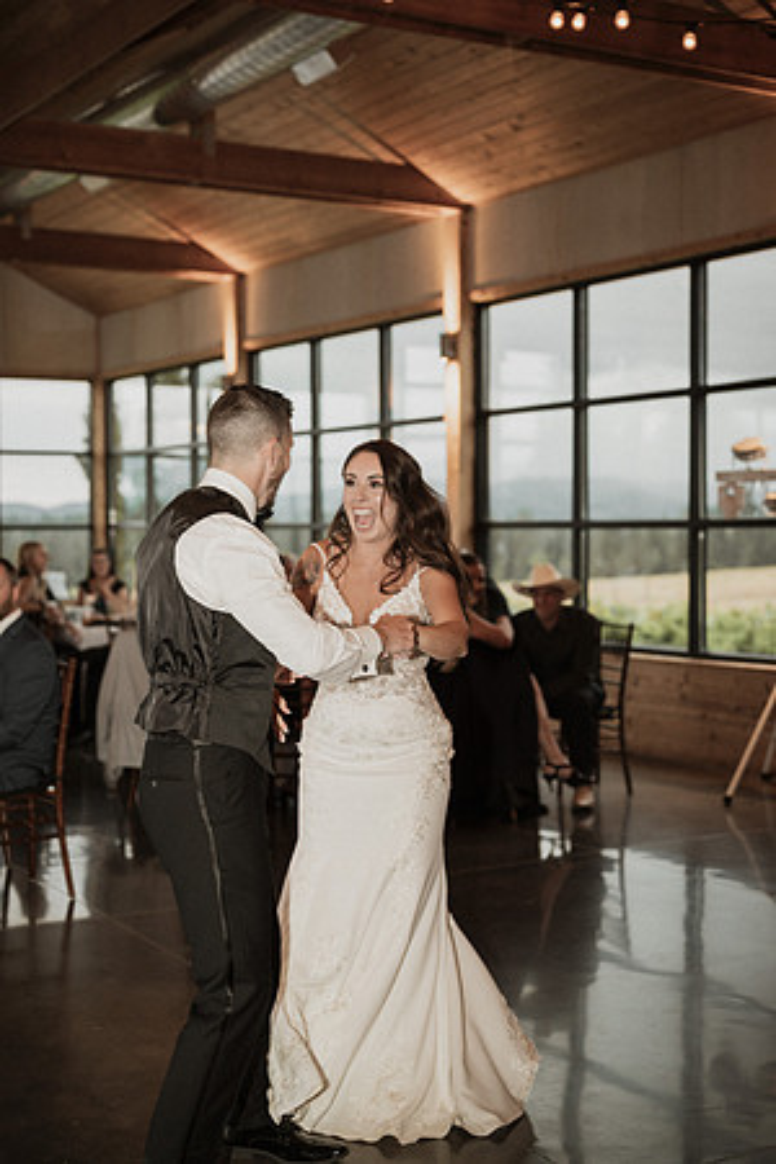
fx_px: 1617
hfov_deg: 27.0
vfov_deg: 39.6
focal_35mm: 50
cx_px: 388
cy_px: 582
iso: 500
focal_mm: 50
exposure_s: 1/100
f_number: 2.8
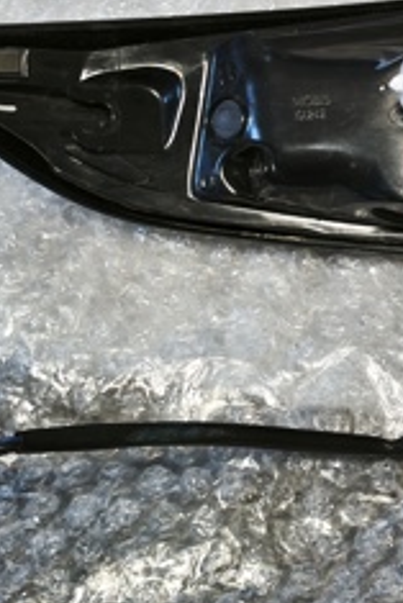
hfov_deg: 13.5
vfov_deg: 20.3
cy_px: 103
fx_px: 1660
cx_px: 477
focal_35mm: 99
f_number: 1.7
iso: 640
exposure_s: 1/50
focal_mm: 5.35
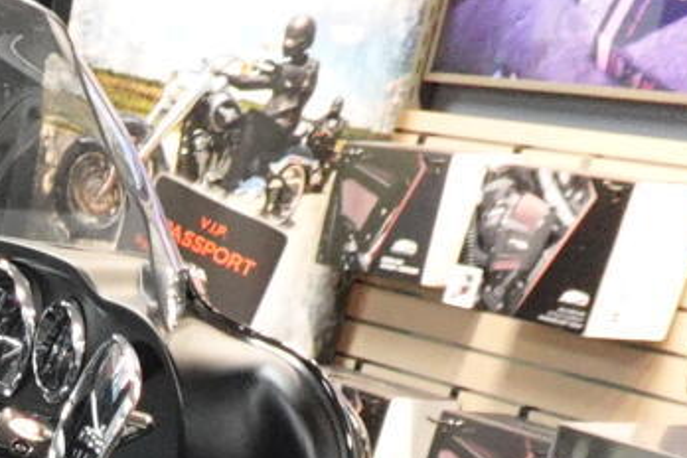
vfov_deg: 10.4
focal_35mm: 115
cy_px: 1089
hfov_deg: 13.8
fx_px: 2194
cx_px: -849
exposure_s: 1/80
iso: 1250
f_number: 2
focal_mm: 7.6
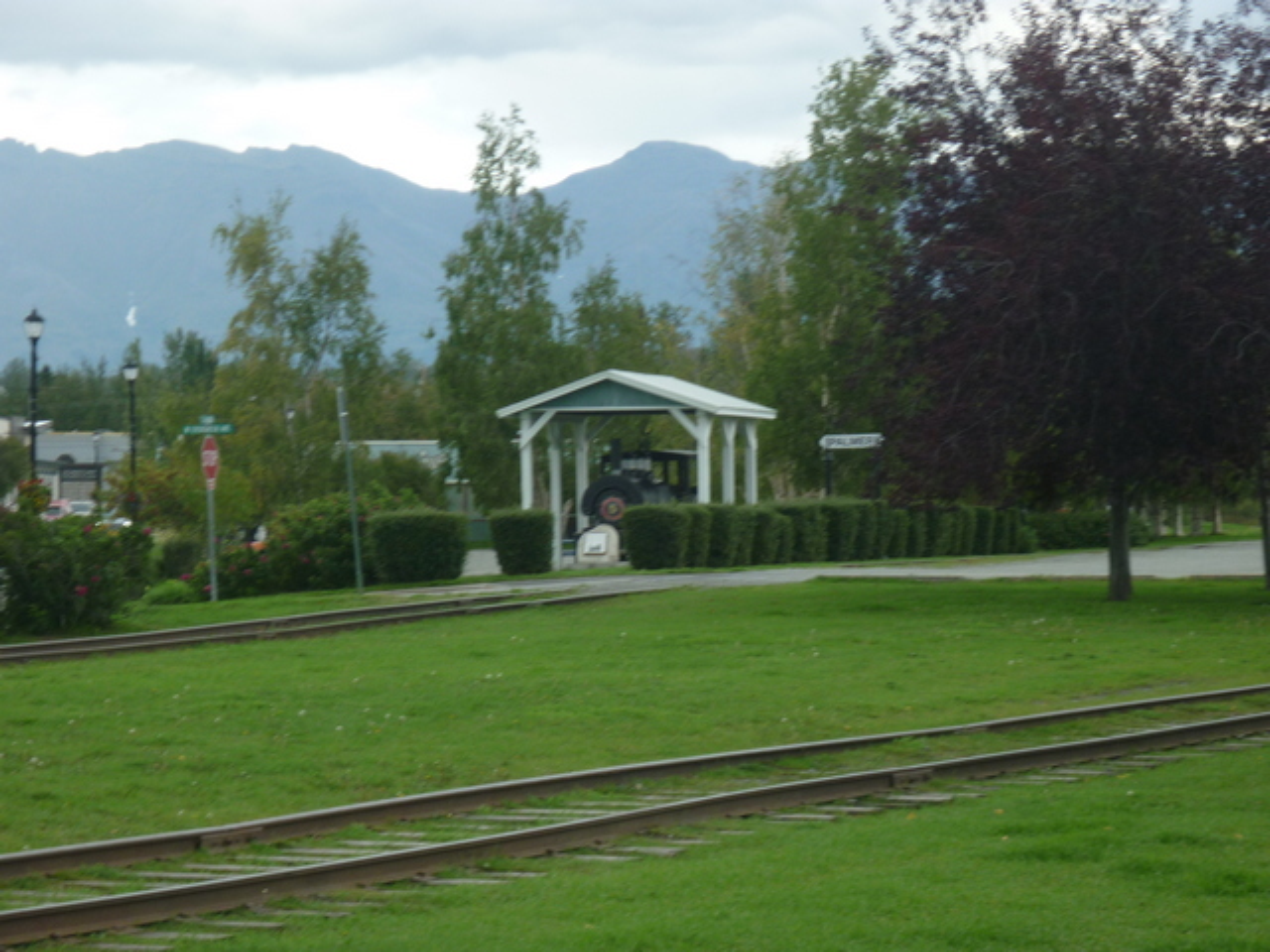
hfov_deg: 14.9
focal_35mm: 132
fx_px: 4843
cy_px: 476
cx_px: 635
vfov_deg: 11.2
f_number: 5.9
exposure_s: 1/60
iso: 100
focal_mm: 22
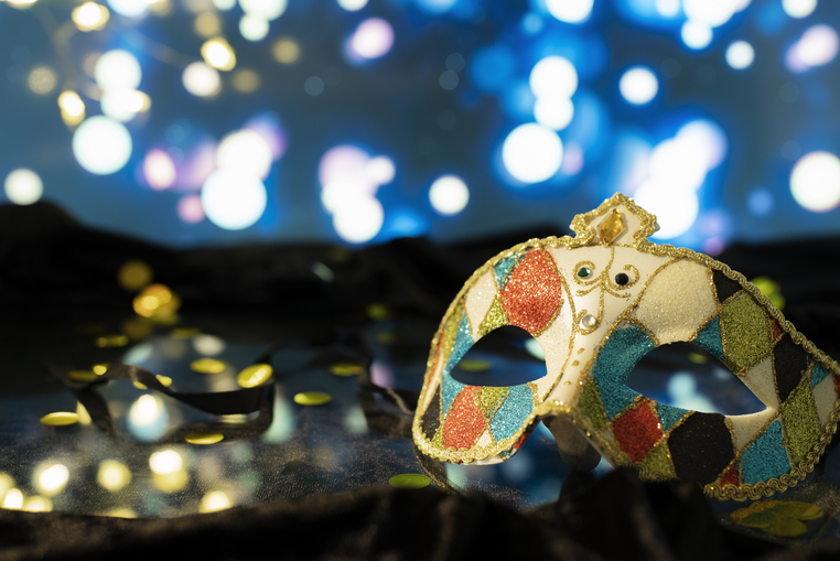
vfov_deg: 27.0
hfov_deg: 39.6
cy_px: 280
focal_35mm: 50
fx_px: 1167
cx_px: 420
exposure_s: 1/3.33
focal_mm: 50
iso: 100
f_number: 2
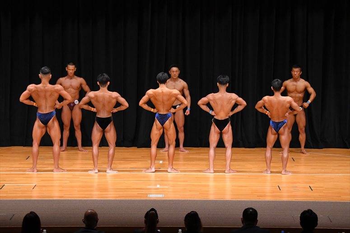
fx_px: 1341
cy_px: 116
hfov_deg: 14.9
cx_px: 175
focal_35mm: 138
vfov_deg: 9.9
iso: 4000
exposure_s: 1/400
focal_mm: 92
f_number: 5.6
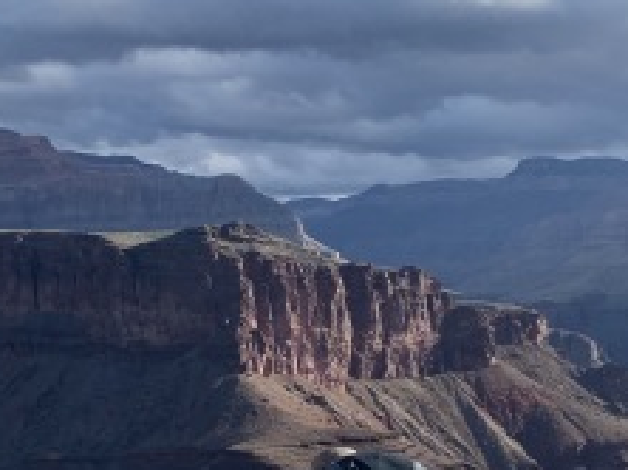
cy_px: 541
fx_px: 1359
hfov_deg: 24.3
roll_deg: +1.9
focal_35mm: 75
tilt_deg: -9.1
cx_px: 693
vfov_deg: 18.7
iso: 25
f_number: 1.8
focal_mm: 4.25
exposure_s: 1/928
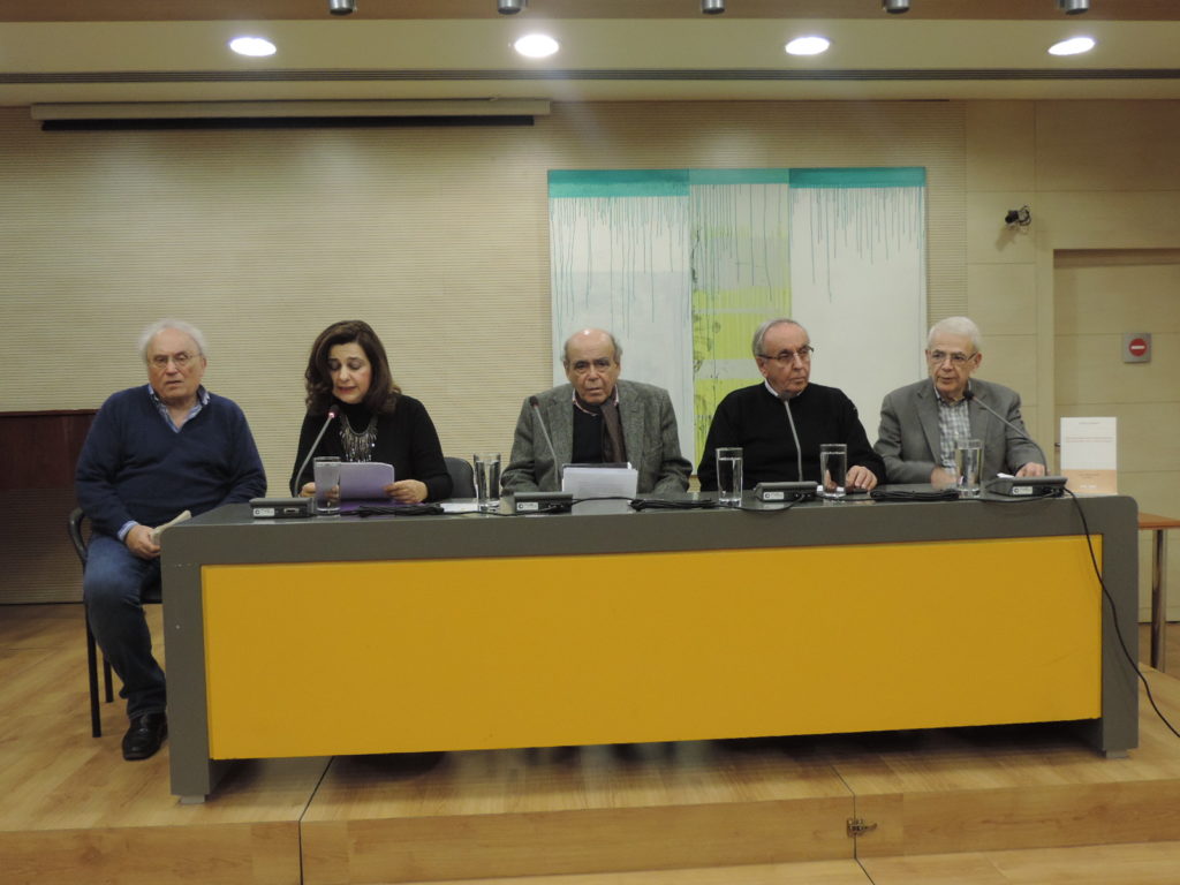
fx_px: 1125
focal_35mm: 33
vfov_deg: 42.9
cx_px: 590
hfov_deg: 55.4
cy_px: 442
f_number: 3.2
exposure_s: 1/40
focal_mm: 5.8
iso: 400
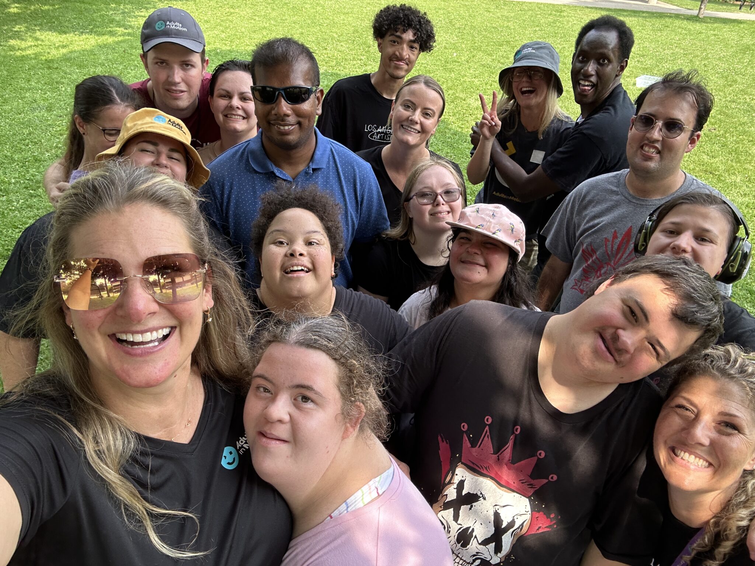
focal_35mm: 23
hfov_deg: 73.9
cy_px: 283
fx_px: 502
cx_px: 378
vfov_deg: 58.9
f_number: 1.9
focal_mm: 2.69
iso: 20
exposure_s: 1/135
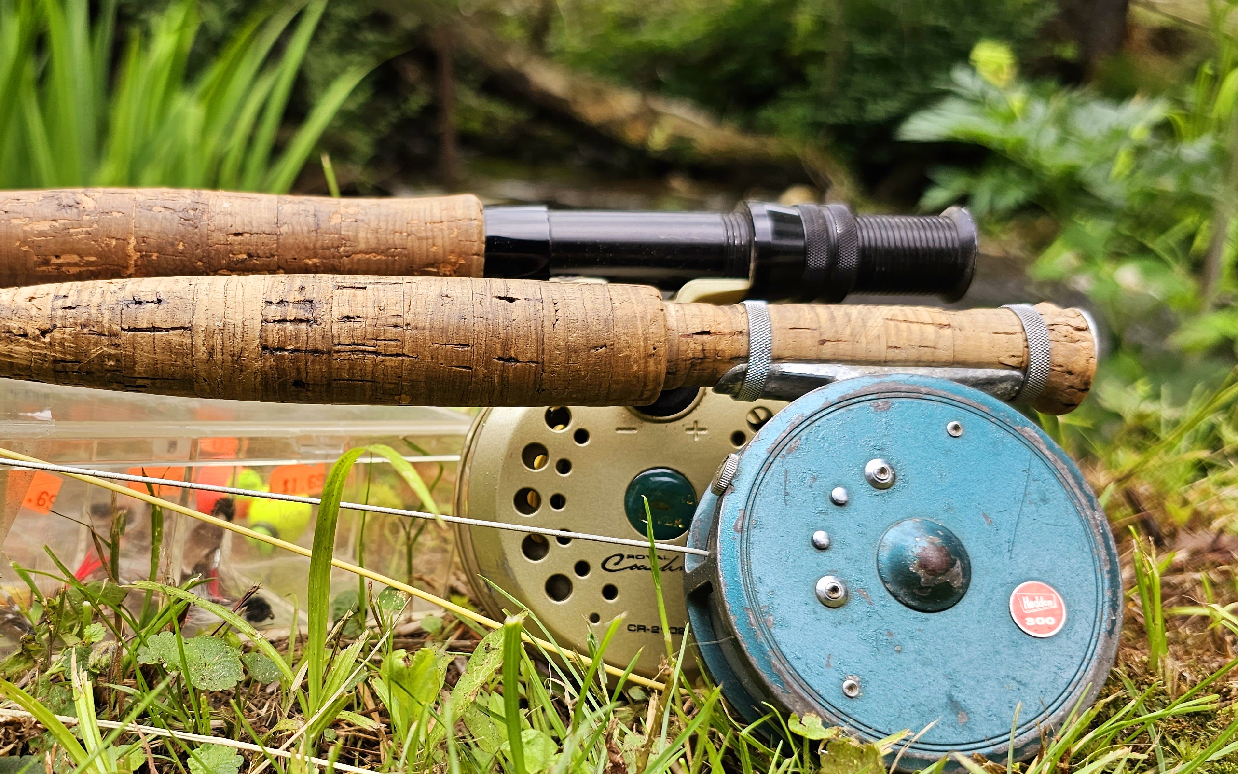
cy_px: 427
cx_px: 398
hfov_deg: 50.5
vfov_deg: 33.6
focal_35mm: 38
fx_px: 1282
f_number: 1.7
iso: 25
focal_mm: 6.3
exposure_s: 1/182
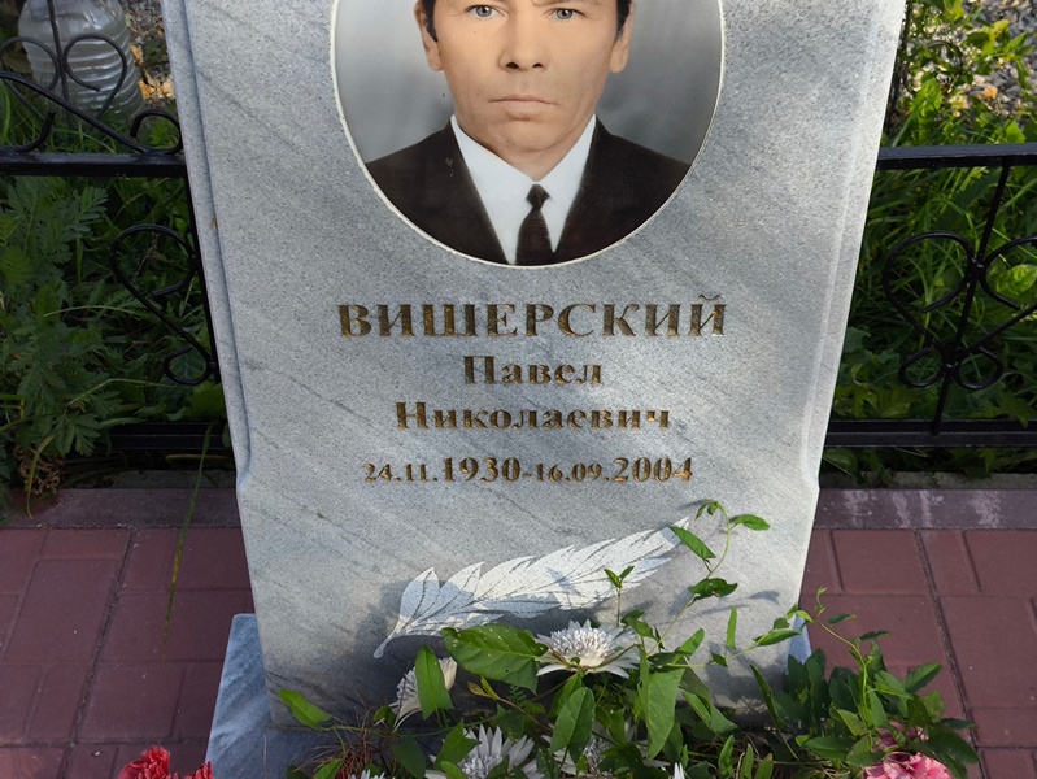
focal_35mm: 50
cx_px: 518
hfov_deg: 38.2
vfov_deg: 29.1
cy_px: 390
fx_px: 1499
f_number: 1.7
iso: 50
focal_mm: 4.71
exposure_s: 1/811
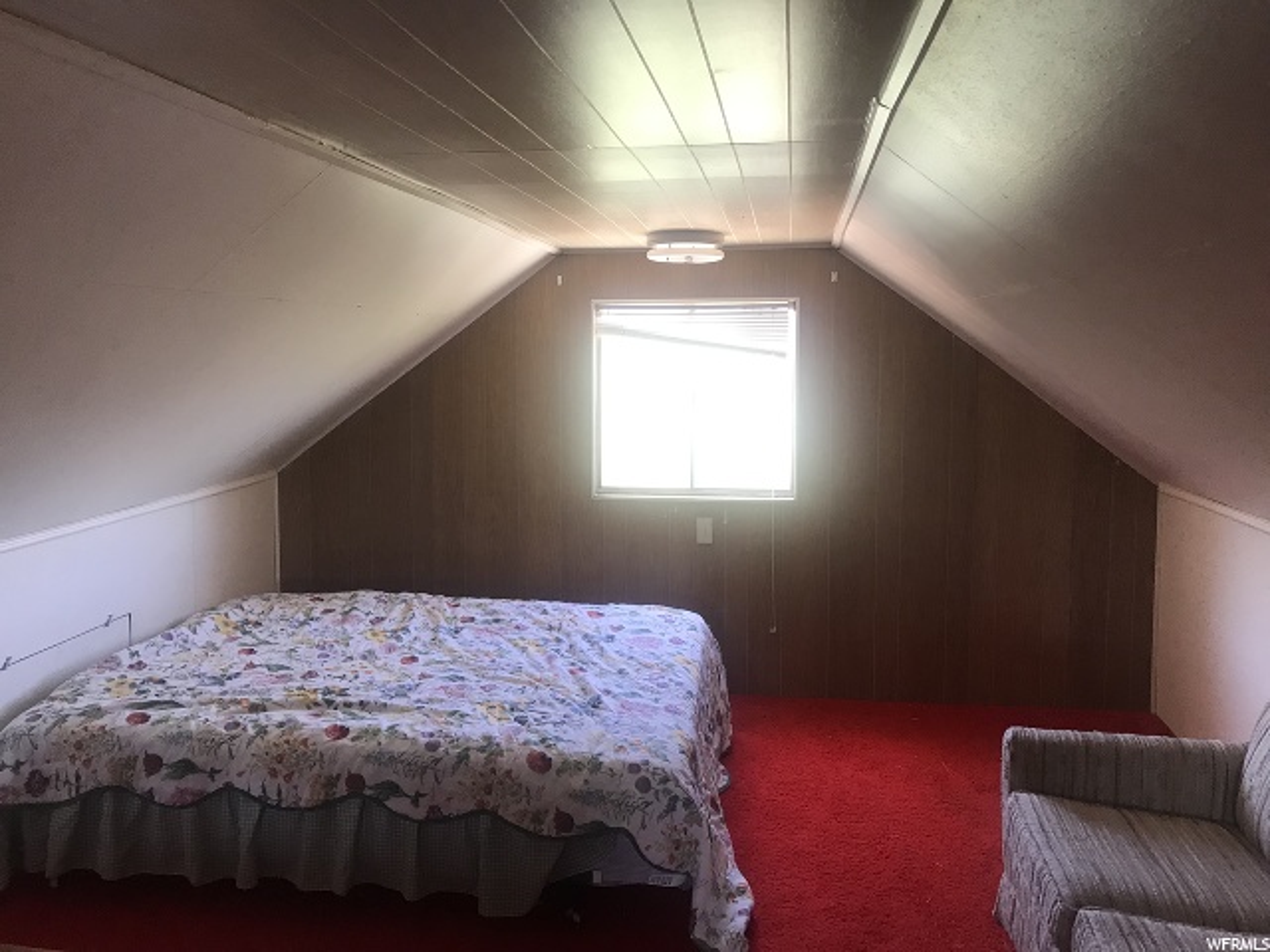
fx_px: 1027
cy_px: 476
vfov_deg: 49.7
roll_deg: +0.7
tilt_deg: -6.9
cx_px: 635
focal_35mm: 28
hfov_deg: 63.4
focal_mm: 3.99
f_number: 1.8
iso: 32
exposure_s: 1/30
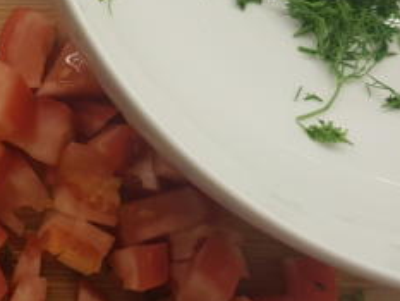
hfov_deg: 24.4
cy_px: 134
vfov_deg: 19.1
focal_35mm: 77
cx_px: 21
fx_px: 890
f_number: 1.7
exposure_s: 1/100
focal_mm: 4.2
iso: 80
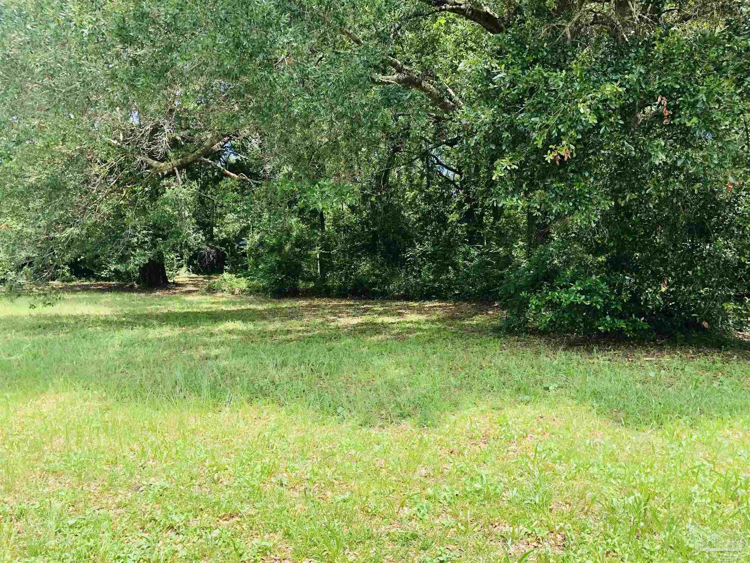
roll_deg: +2.2
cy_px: 282
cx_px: 375
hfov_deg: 63.4
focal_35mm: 28
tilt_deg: -3.4
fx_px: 607
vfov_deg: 49.7
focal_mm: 3.99
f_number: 1.8
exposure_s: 1/302
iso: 20
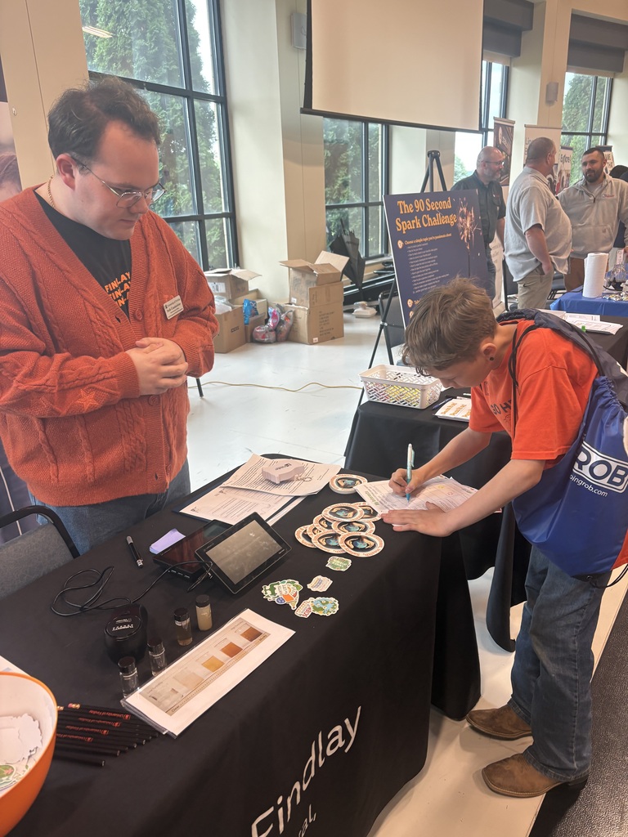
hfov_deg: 53.1
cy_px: 418
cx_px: 314
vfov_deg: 67.3
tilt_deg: -18.4
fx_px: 629
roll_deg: +0.7
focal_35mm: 26
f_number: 1.6
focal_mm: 5.96
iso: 80
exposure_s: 1/60
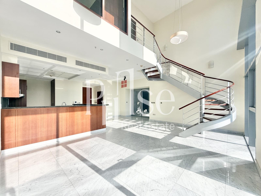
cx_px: 130
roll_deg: +0.0
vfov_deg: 85.7
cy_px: 98
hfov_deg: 102.1
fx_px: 106
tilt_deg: -0.1
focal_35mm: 14
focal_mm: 2.22
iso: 100
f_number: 2.2
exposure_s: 1/121
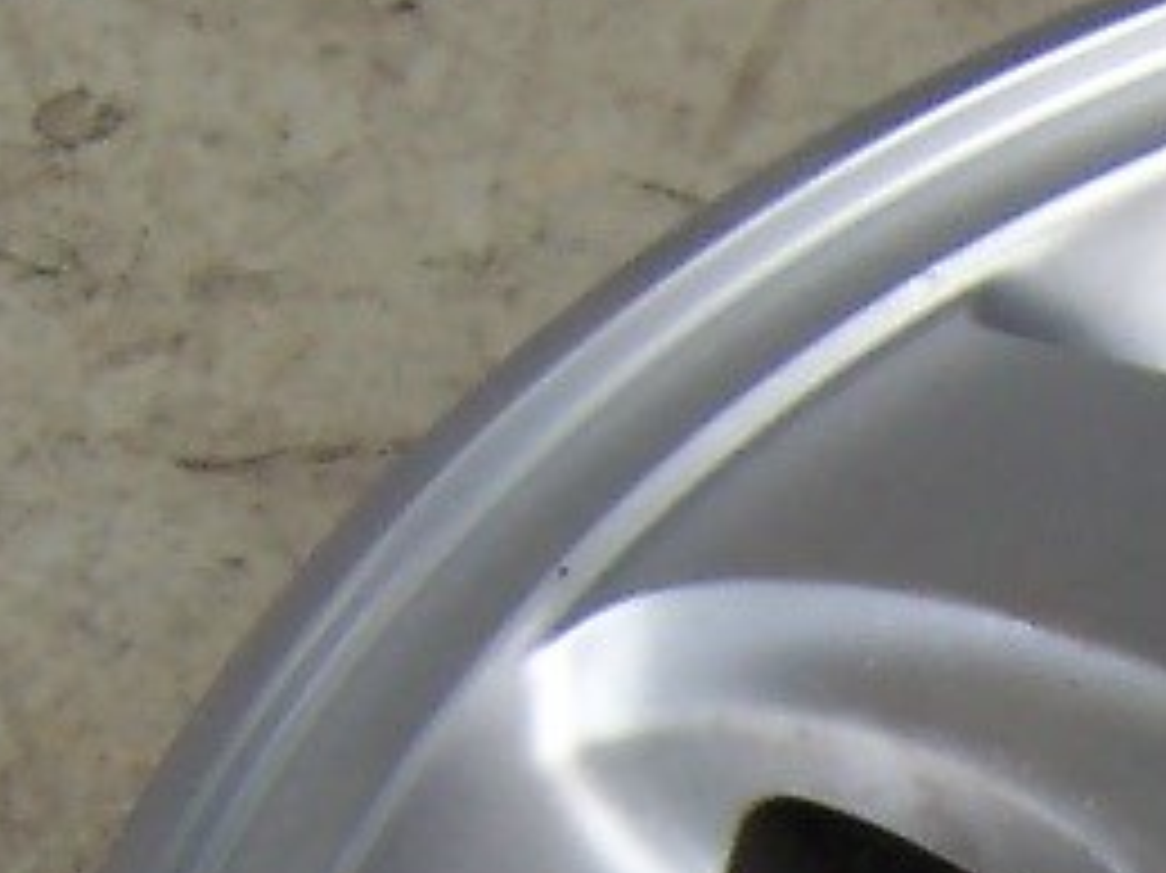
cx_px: 2084
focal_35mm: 167
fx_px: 5623
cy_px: 1742
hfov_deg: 11.1
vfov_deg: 8.4
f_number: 3.4
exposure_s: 1/125
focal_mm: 5.6
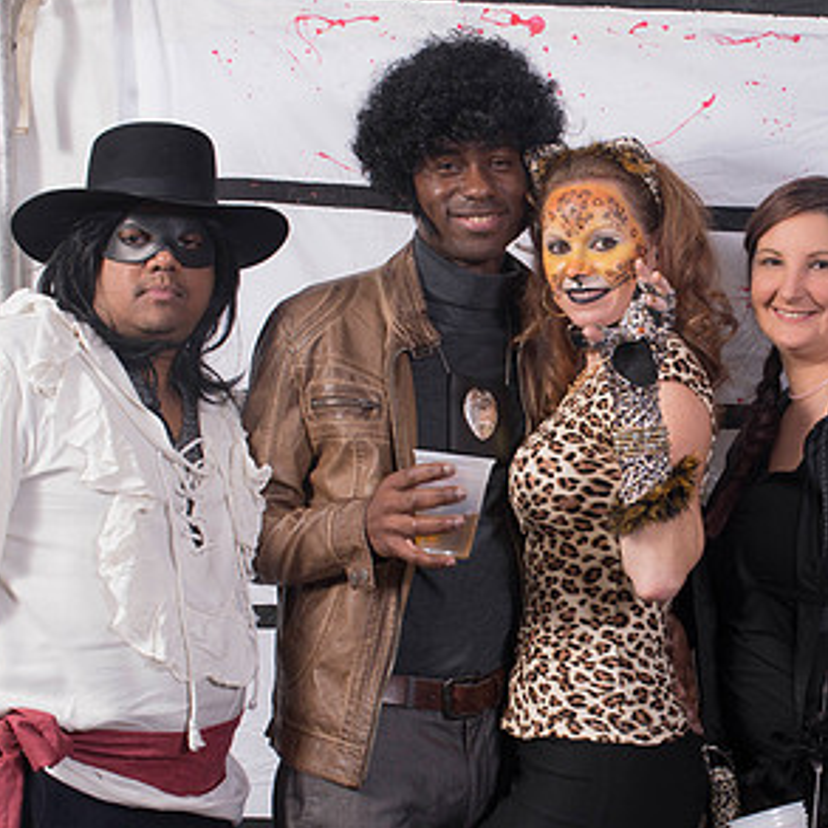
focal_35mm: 92
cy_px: 473
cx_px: 734
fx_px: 2490
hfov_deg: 18.6
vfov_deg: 18.9
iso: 640
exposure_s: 1/100
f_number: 10
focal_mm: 50
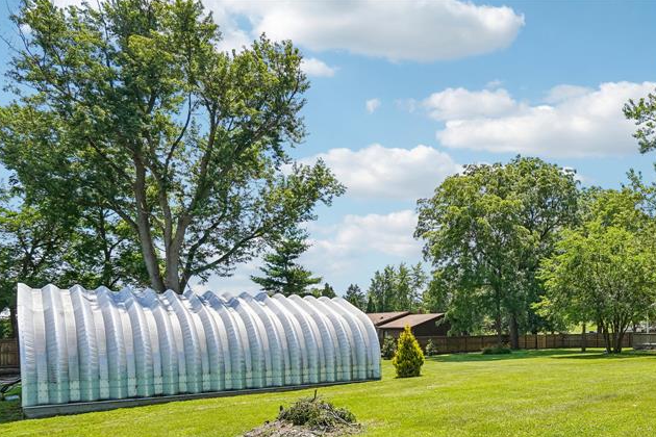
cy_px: 353
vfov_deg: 46.8
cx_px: 518
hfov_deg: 63.8
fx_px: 474
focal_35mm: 26
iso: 400
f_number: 8
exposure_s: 1/640
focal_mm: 16
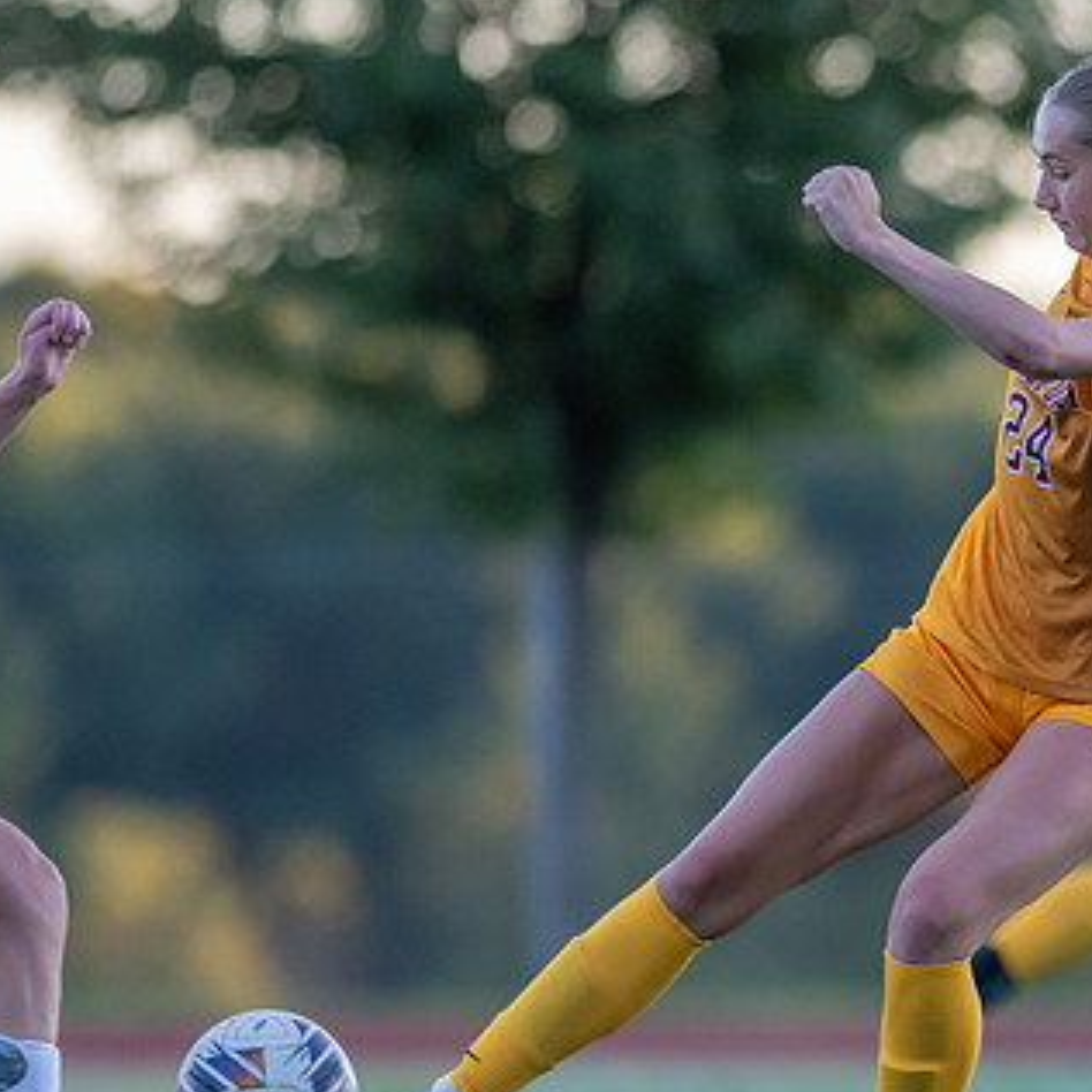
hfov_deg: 2.2
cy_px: 757
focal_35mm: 789
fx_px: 28160
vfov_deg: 2.2
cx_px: 1259
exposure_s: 1/1600
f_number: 2.8
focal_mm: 300
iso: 1600
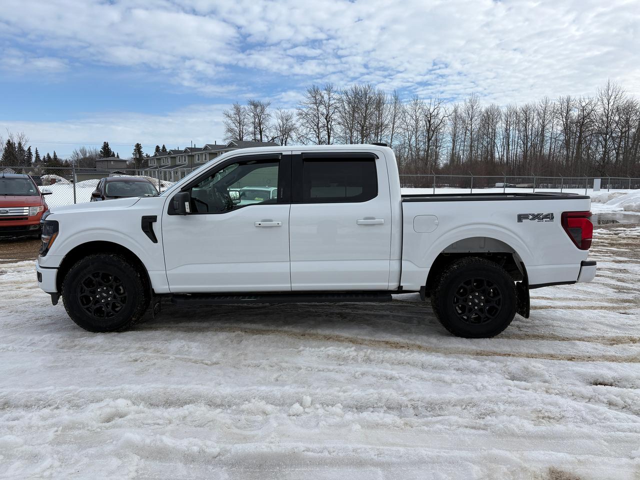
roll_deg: -1.2
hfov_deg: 67.3
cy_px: 240
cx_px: 320
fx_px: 481
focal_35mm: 26
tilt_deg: -6.0
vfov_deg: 53.1
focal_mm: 5.96
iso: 50
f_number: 1.6
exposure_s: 1/4608
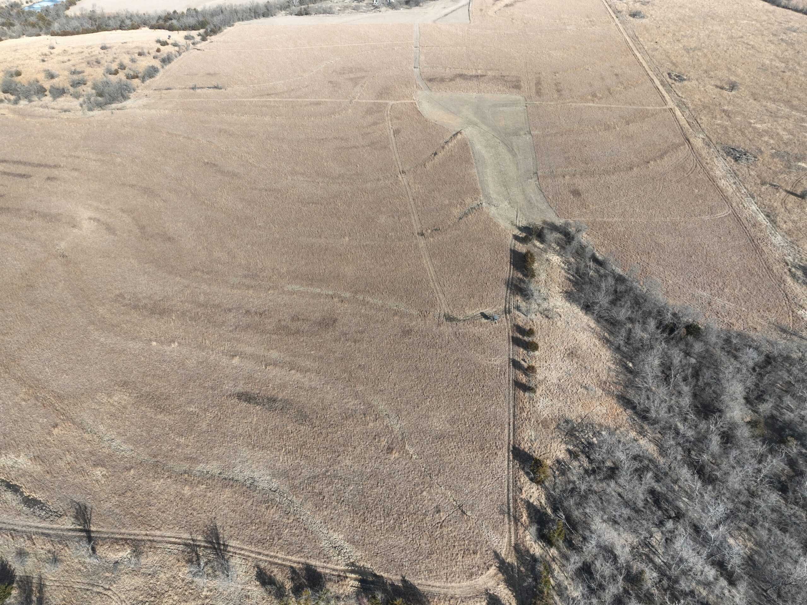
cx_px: 404
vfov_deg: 56.8
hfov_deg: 71.6
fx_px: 559
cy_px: 302
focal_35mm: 24
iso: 110
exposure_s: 1/640
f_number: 2.8
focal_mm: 12.29
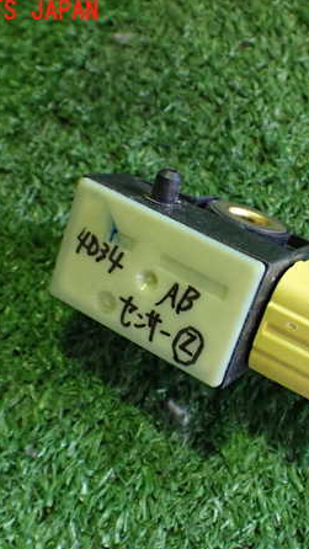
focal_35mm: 44
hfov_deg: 26.6
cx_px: 244
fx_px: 641
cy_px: 273
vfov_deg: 46.4
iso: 800
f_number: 2.3
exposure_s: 1/80
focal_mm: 5.4
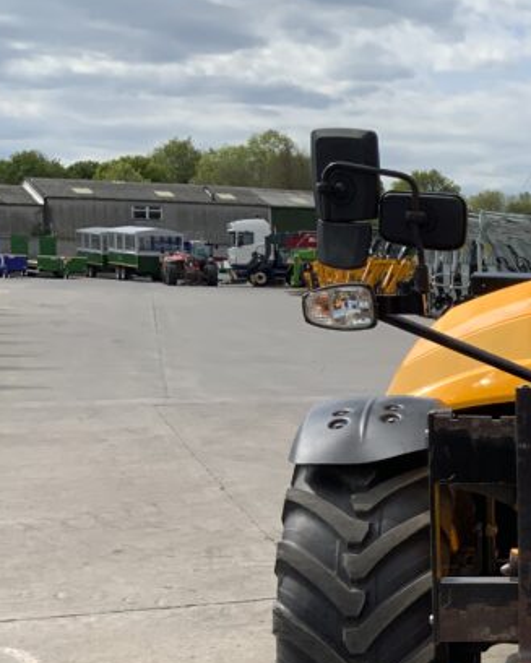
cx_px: 817
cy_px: 530
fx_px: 1393
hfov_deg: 18.8
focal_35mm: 71
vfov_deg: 26.3
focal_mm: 3
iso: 16
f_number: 1.8
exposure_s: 1/1912
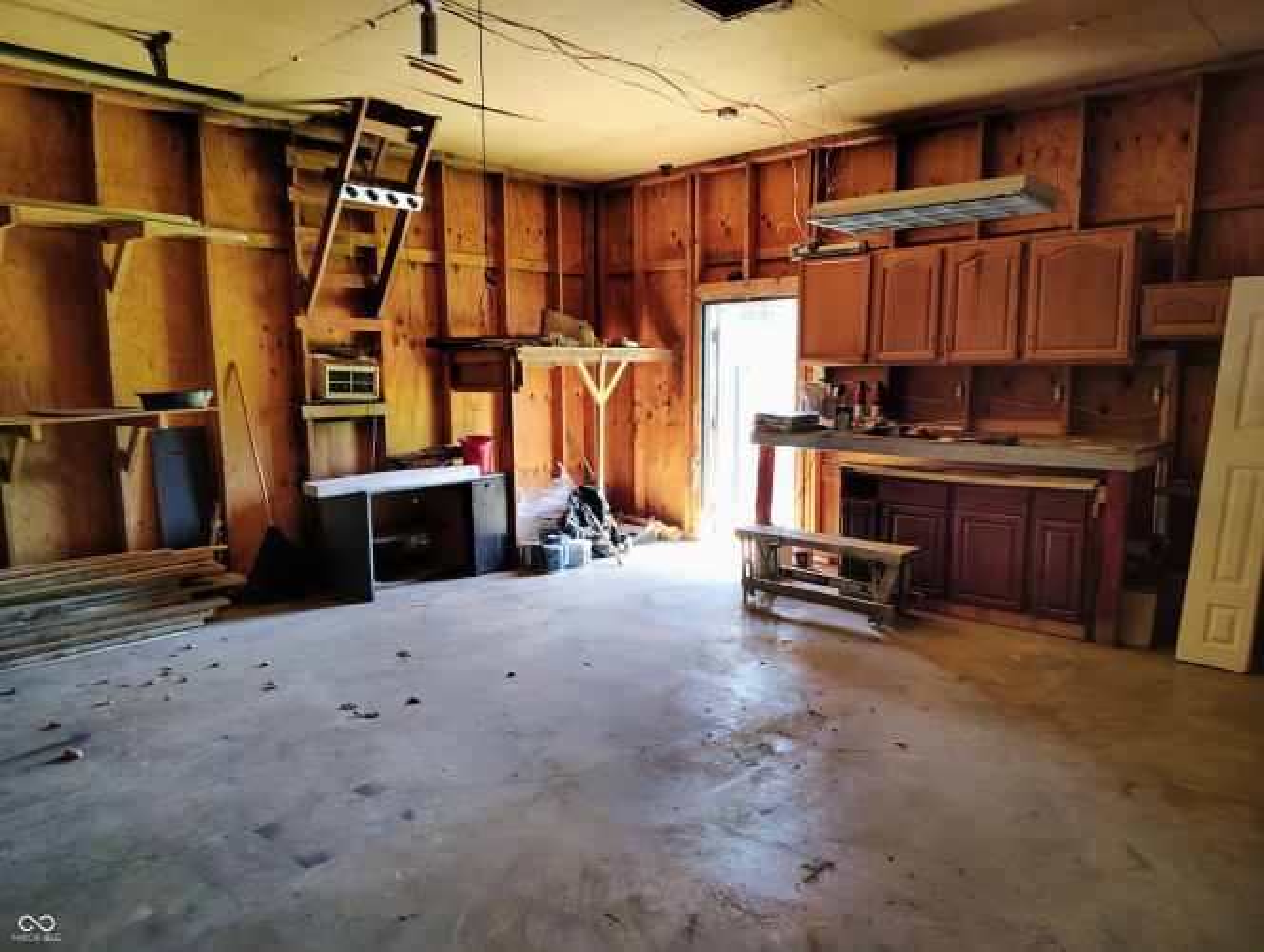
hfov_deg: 71.5
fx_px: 878
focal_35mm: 24
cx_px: 632
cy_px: 476
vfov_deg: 56.9
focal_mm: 5.56
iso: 1400
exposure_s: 1/60
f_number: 1.8
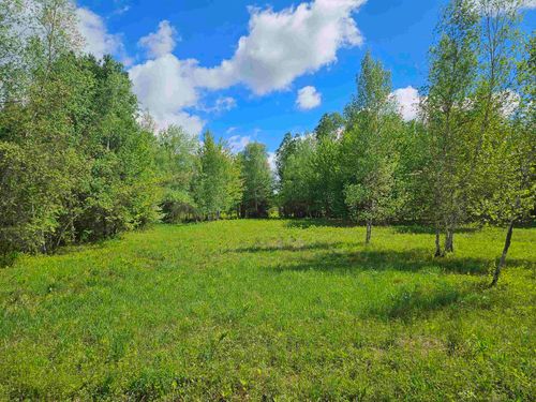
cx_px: 268
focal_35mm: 23
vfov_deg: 58.9
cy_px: 201
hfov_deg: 73.9
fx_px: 356
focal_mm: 5.4
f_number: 1.8
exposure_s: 1/2820
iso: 25
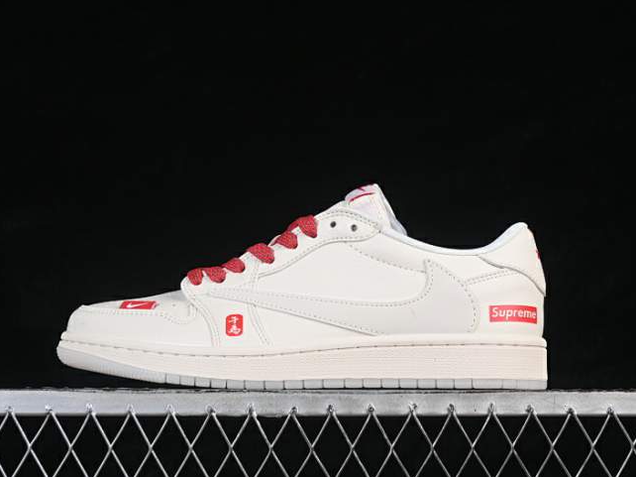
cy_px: 240
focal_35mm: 82
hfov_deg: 23.8
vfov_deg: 18.0
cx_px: 319
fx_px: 1506
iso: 160
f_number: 8
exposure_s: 1/80
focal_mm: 50
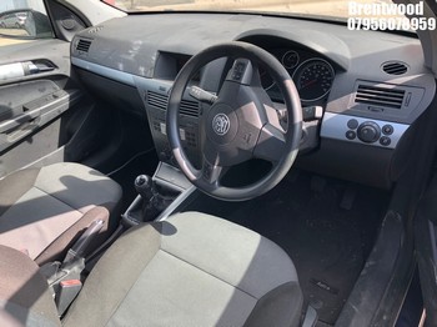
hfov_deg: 63.5
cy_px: 164
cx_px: 218
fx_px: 353
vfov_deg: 49.7
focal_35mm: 28
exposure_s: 1/164
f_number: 1.8
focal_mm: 4
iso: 20
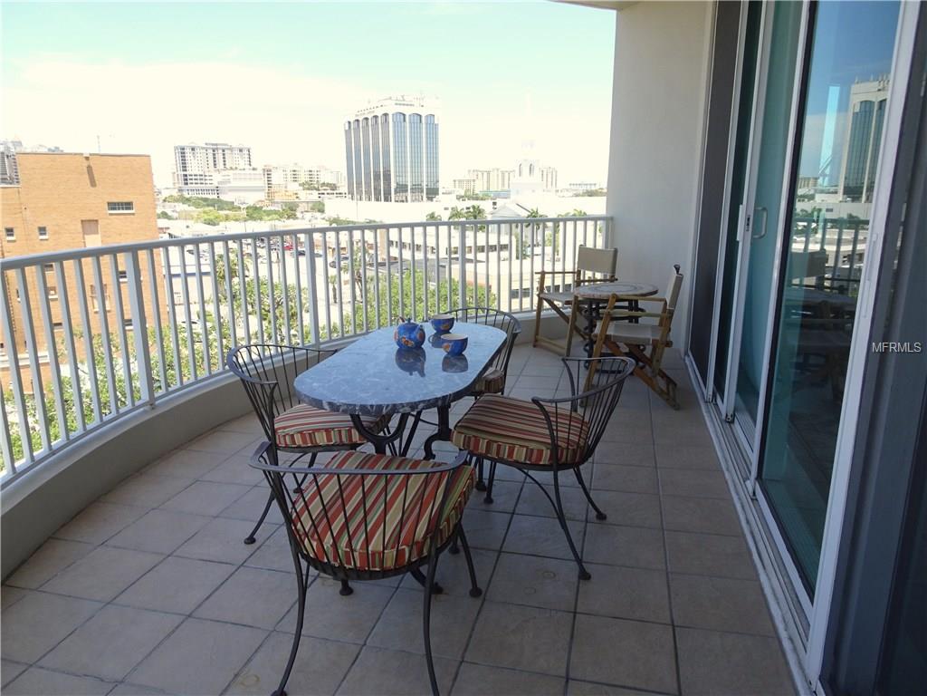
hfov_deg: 71.6
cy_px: 348
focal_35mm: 24
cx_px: 464
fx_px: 643
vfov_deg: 56.8
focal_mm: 4.1
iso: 80
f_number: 3.5
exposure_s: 1/320
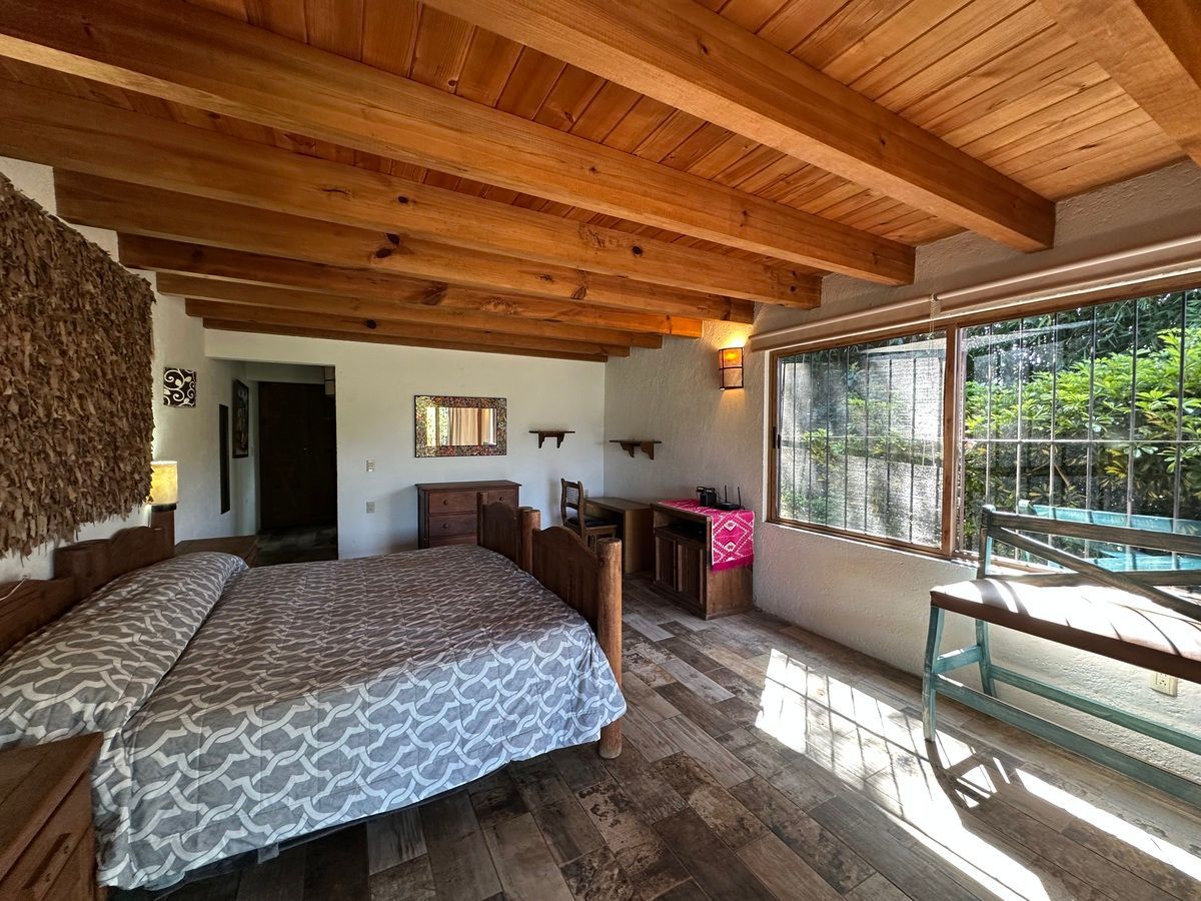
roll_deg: +0.3
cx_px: 600
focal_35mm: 14
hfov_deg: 102.1
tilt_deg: -1.4
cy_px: 450
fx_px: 486
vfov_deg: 85.7
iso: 160
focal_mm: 2.22
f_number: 2.2
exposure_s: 1/60
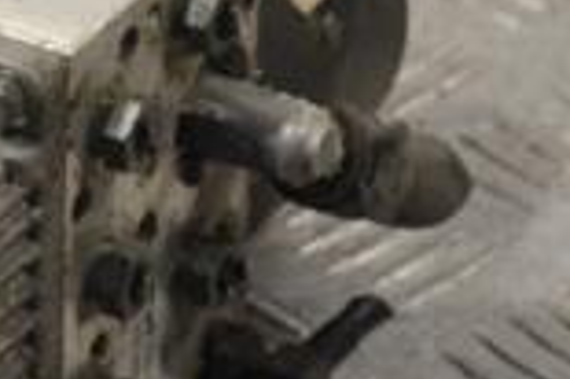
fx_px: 5044
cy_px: 99
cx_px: -169
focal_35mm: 319
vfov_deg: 4.3
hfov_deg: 6.4
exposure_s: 1/320
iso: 3200
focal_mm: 55
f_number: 9
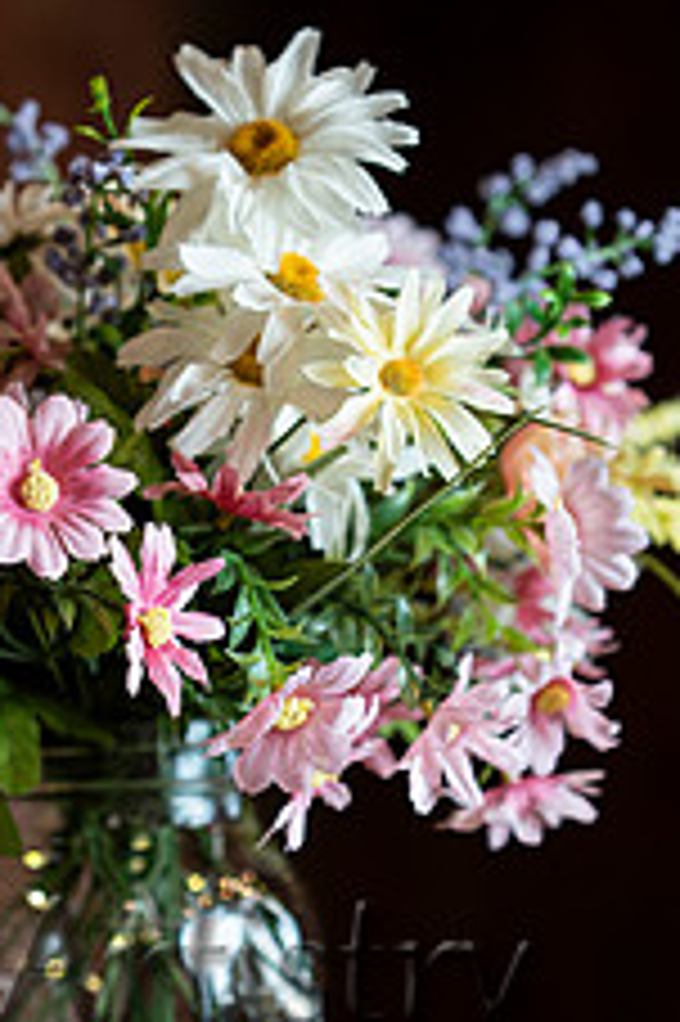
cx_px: 173
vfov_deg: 14.7
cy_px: 734
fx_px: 3944
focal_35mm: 139
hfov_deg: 9.8
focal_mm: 70
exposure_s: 1/200
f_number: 2.8
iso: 400
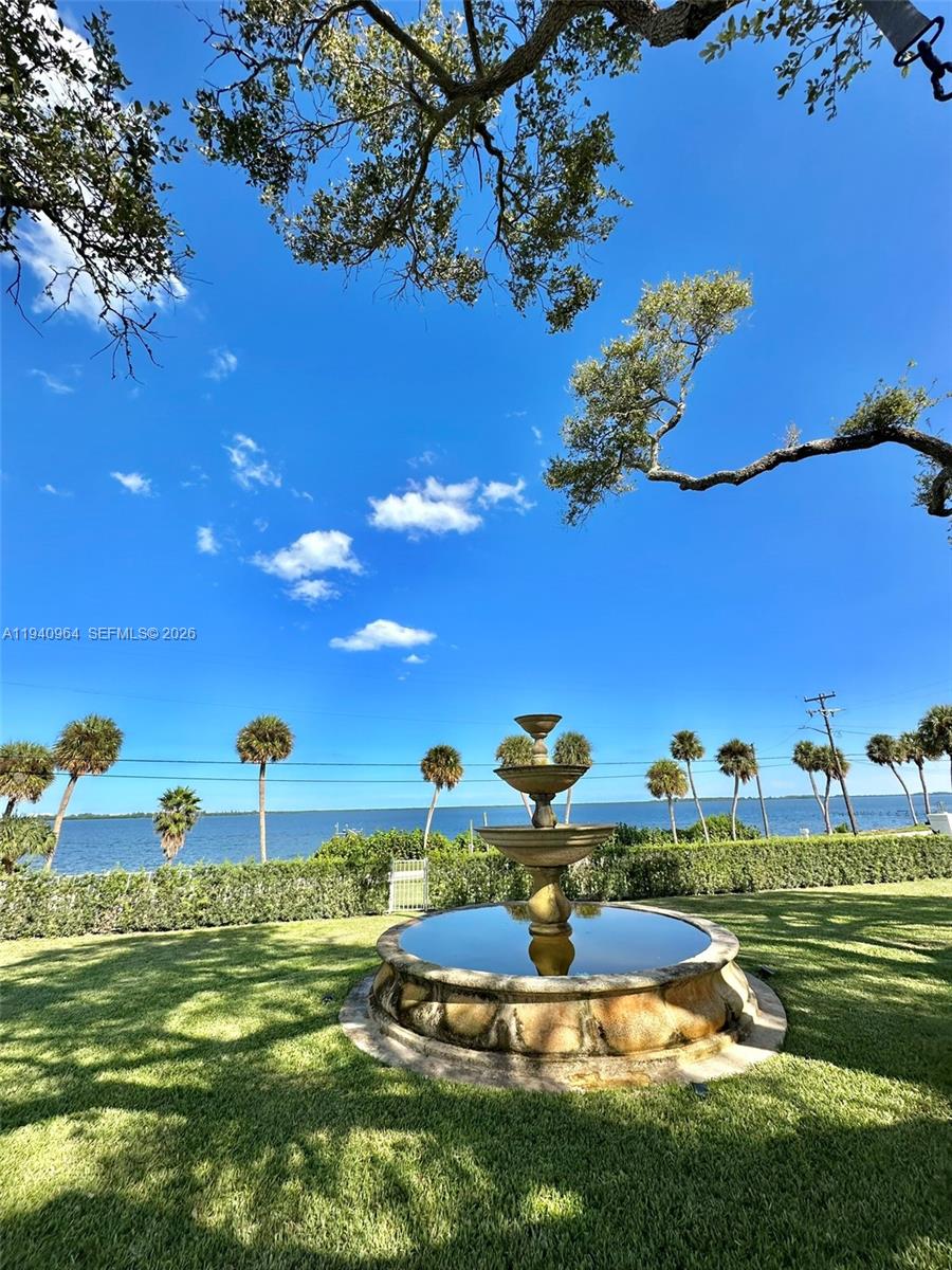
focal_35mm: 14
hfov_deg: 85.7
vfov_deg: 102.1
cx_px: 476
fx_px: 513
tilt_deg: +19.9
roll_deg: +1.3
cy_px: 635
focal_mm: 2.22
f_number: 2.2
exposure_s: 1/2053
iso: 40
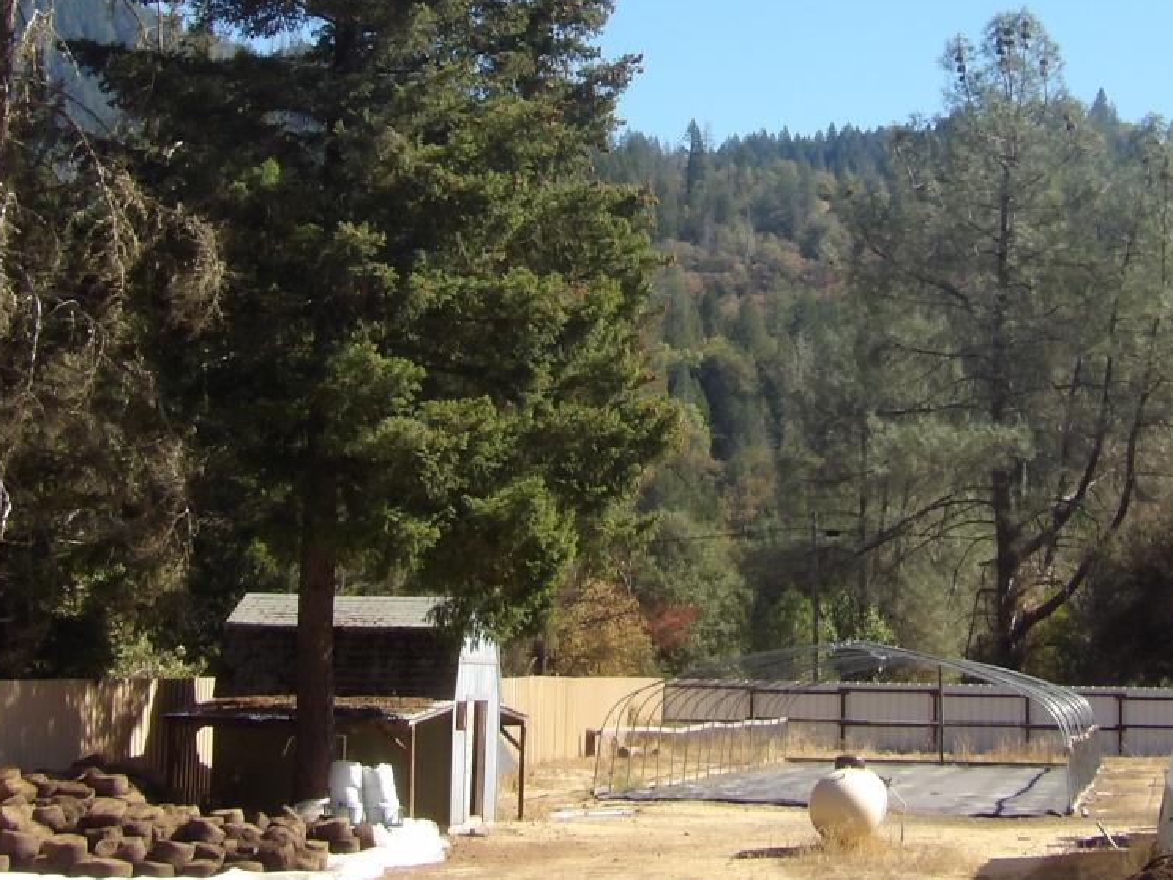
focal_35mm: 107
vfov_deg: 13.7
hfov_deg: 18.3
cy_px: 146
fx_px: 3625
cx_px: 737
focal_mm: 9.5
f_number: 7.8
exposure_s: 1/105
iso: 100
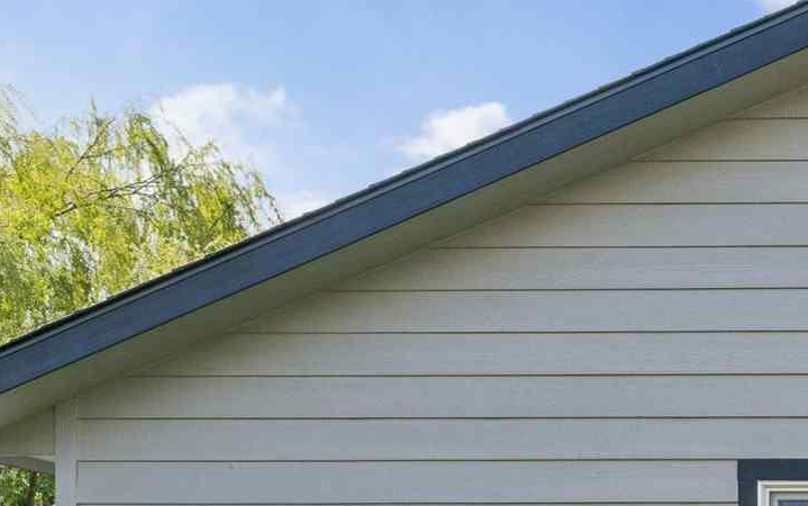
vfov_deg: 15.6
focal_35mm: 74
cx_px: 1544
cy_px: 847
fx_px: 1640
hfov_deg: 19.1
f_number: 13
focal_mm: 17.1
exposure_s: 1/100
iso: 400
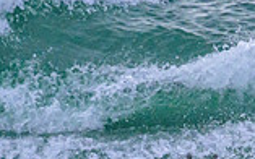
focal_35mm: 3010
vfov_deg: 0.4
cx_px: 354
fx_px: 20911
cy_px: 165
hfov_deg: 0.7
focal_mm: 800
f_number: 11
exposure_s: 1/2000
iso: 2200
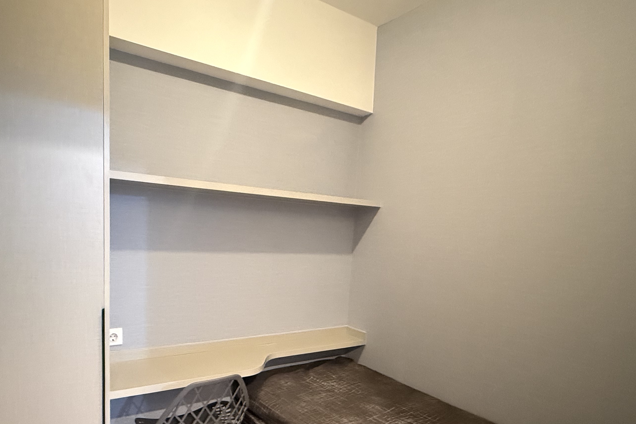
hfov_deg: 76.0
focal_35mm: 23
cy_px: 280
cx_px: 293
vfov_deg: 54.1
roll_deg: -3.0
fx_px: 406
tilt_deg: -6.5
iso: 1250
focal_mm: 2.22
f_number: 2.2
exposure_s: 1/50
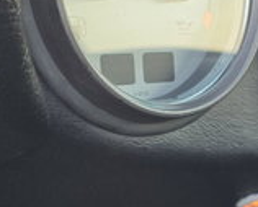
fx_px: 834
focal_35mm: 109
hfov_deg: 16.9
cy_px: 121
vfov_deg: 14.2
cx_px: 296
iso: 125
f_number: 1.7
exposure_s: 1/180
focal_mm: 6.3
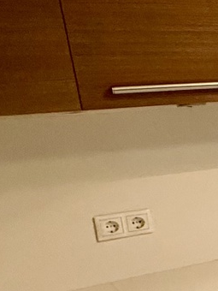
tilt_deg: -8.2
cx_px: 605
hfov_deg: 12.1
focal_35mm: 79
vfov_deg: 24.6
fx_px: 663
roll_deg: +5.1
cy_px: 190
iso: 320
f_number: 2.2
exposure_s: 1/50
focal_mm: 2.22
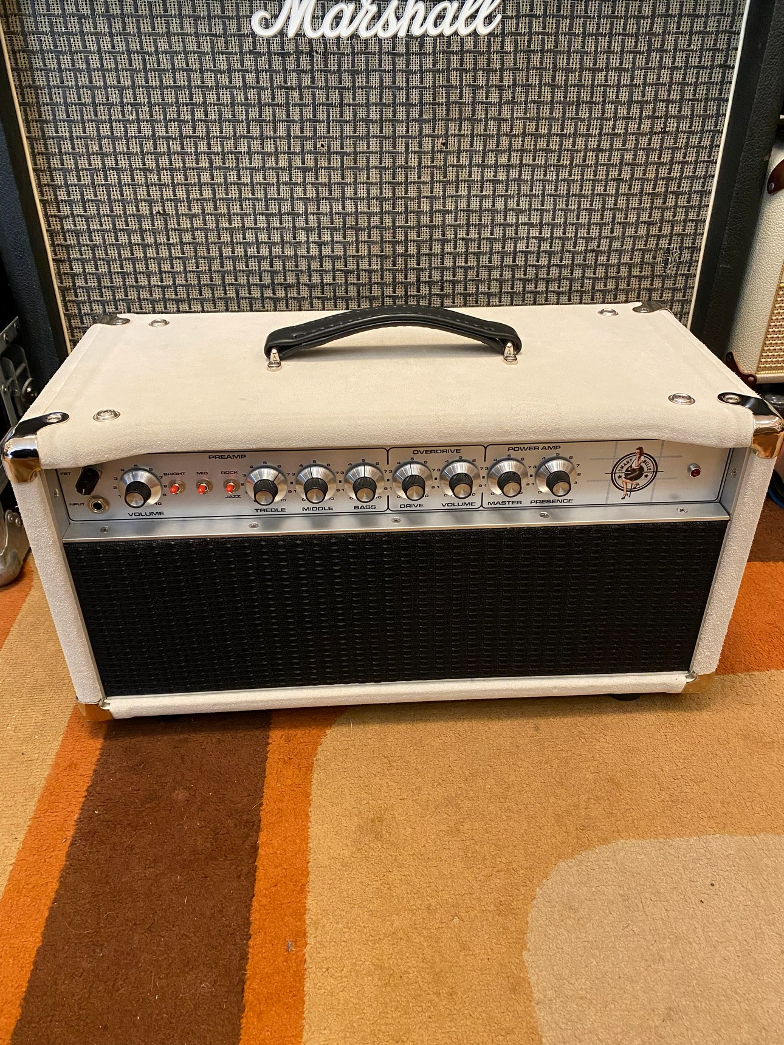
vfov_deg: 67.3
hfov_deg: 53.1
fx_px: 785
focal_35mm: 26
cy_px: 522
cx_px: 392
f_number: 1.8
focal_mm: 4.25
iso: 400
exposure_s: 1/60
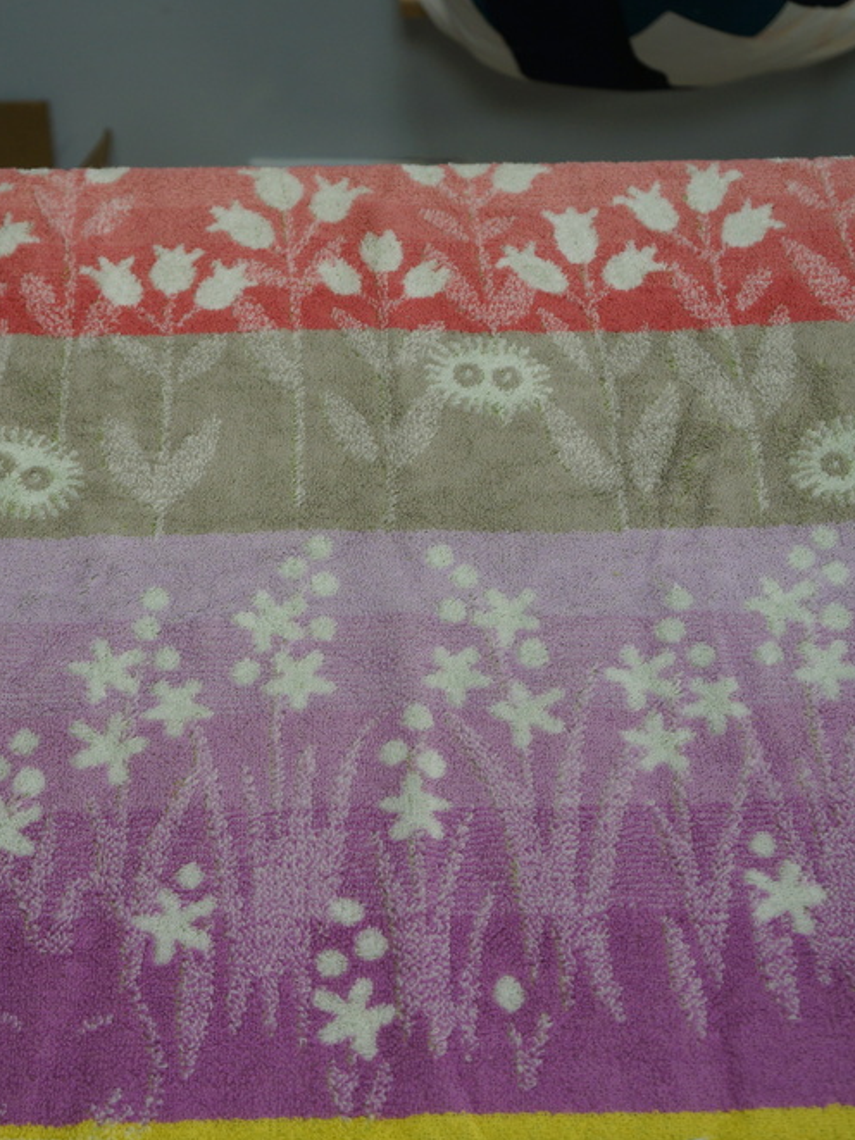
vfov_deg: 31.7
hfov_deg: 24.0
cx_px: 317
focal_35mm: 61
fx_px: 2008
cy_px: 571
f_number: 4
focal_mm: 28
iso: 400
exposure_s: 1/60
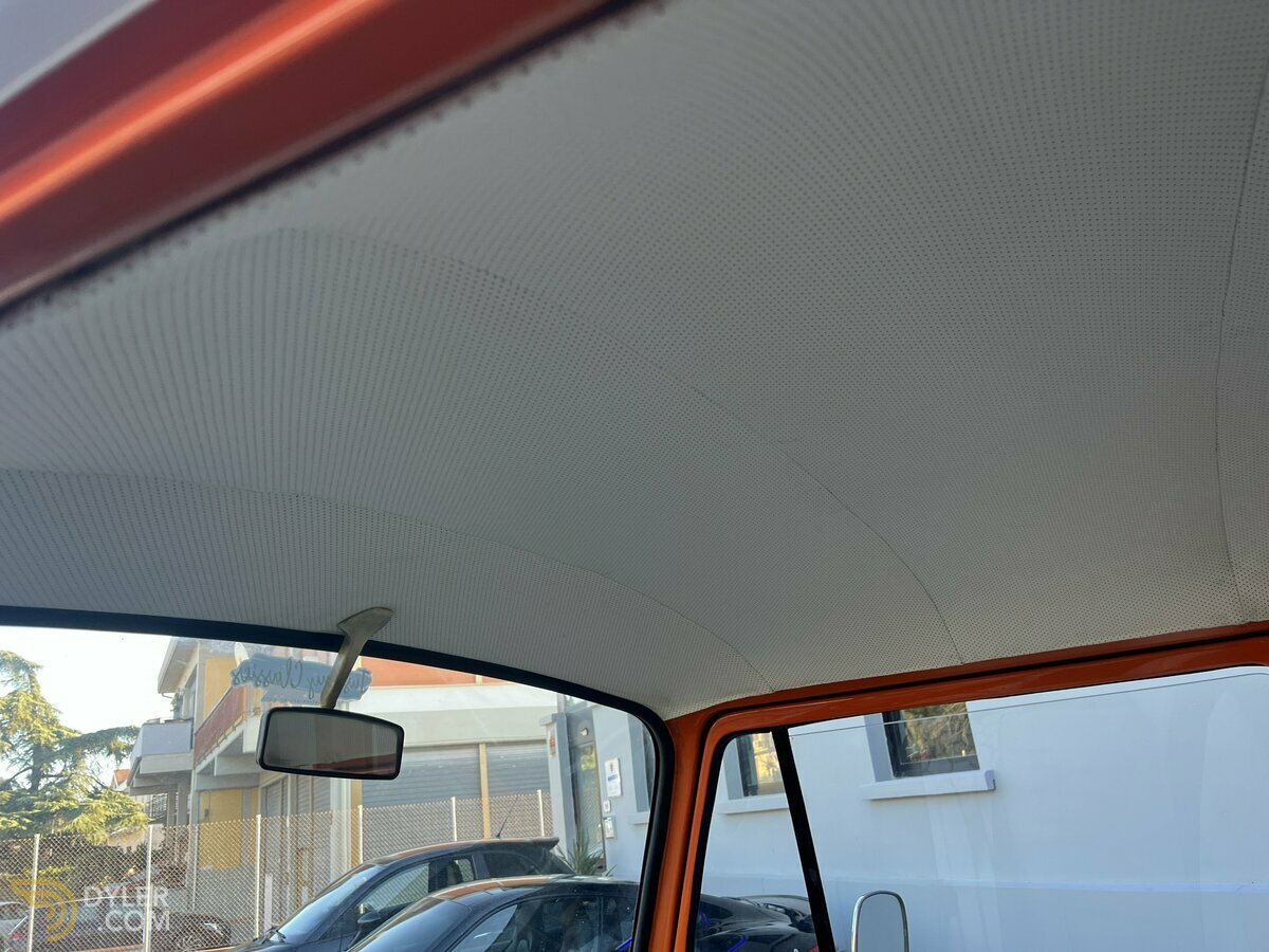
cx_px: 634
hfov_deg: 67.3
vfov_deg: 53.1
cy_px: 476
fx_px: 953
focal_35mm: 26
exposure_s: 1/122
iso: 50
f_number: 1.6
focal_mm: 5.1
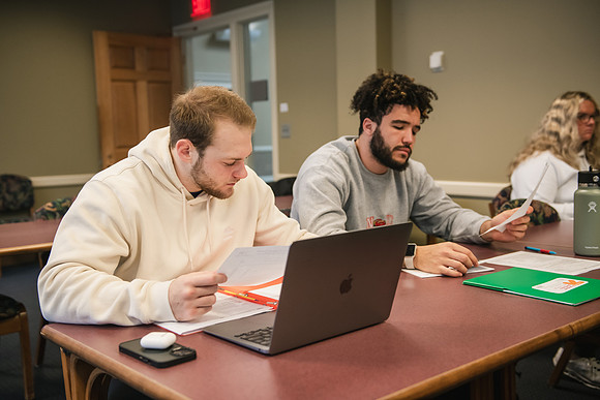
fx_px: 667
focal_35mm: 40
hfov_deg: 48.4
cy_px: 200
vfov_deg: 33.4
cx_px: 300
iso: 1250
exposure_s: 1/200
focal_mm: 40
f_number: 3.2
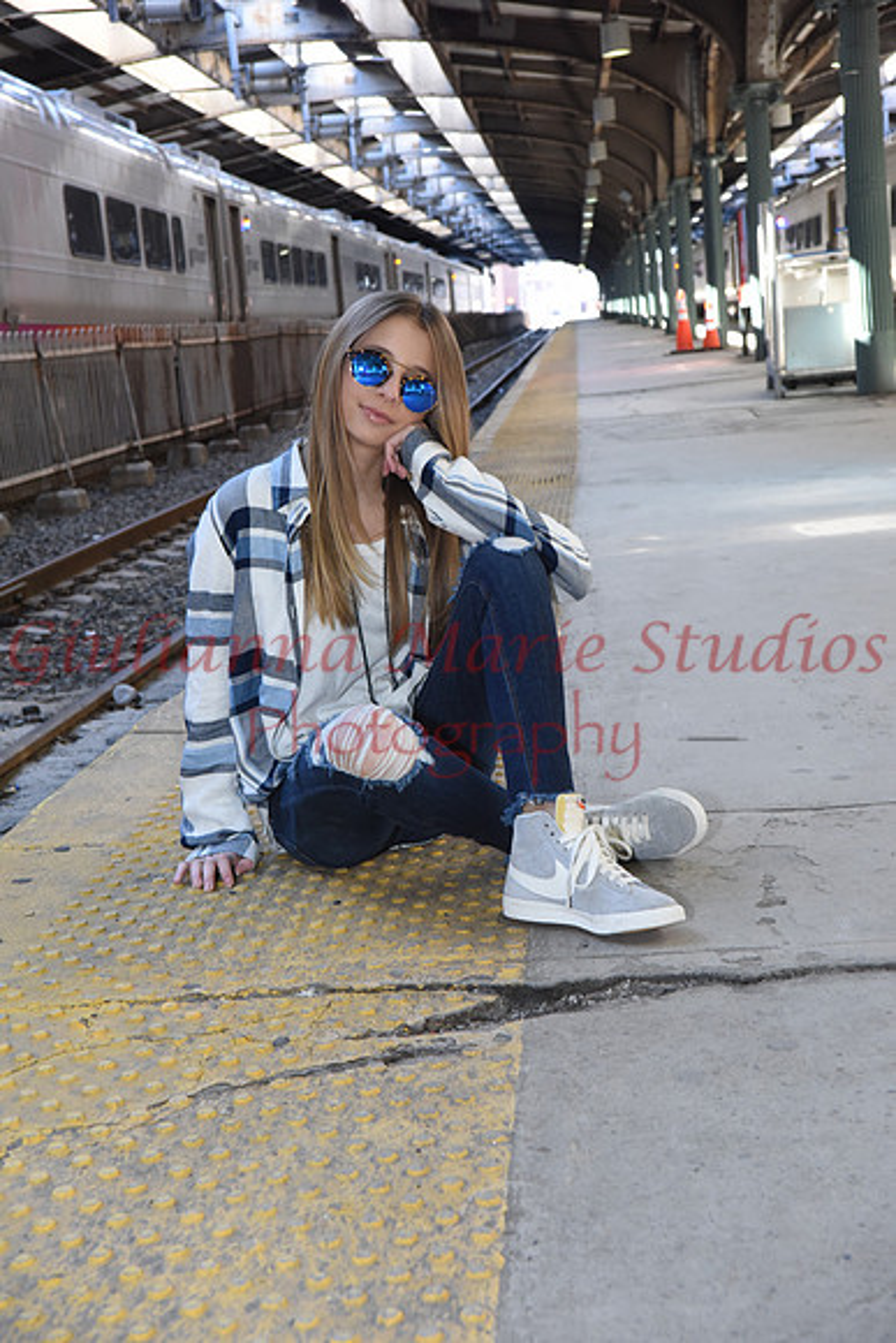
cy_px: 672
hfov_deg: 24.6
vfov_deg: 36.2
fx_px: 2052
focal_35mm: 55
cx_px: 448
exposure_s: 1/125
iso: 2500
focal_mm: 55
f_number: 9
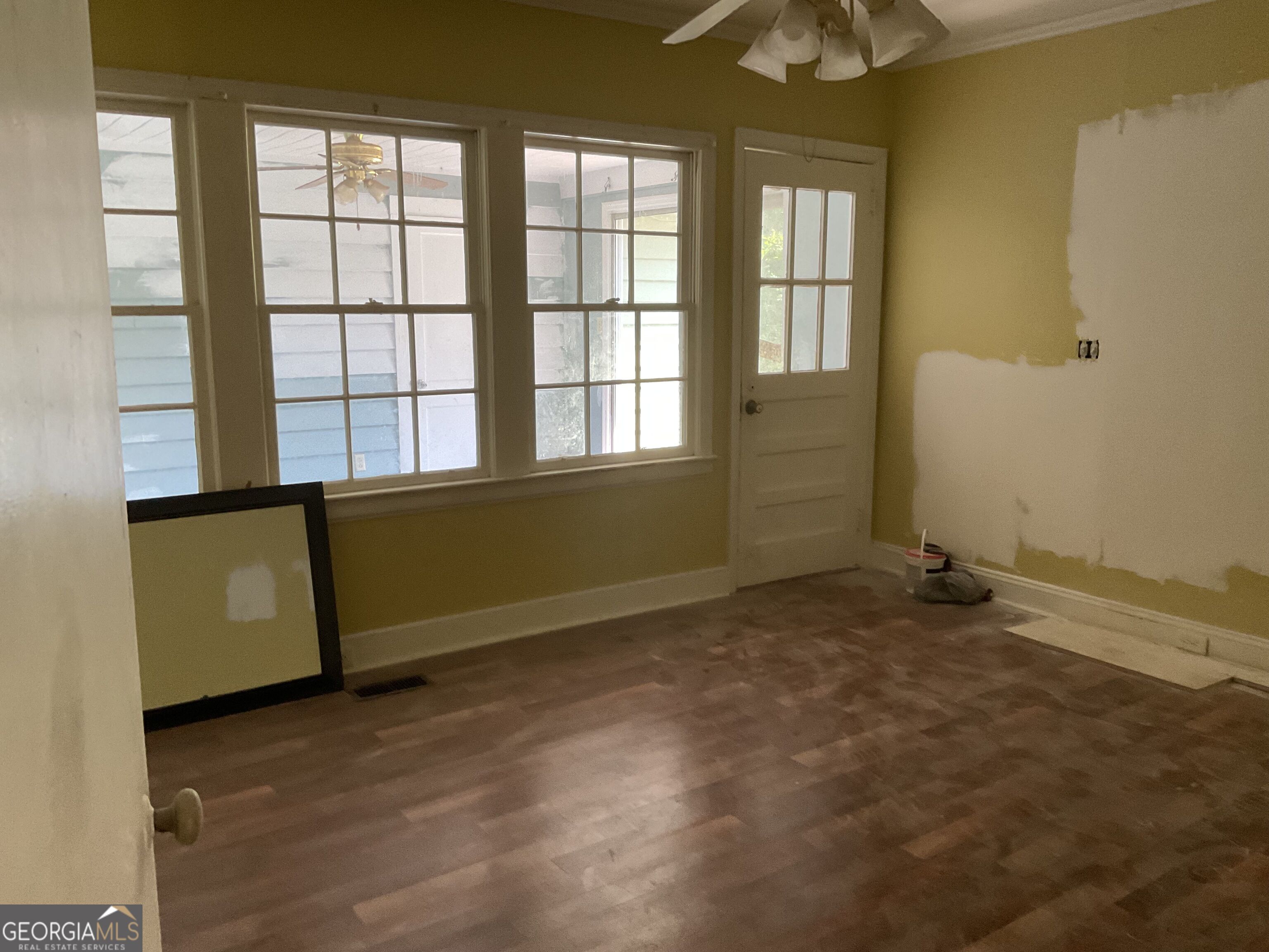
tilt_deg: -10.4
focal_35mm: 29
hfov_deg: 61.7
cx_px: 634
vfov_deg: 48.2
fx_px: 1063
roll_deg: -0.9
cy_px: 476
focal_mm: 3
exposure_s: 1/60
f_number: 1.8
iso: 160
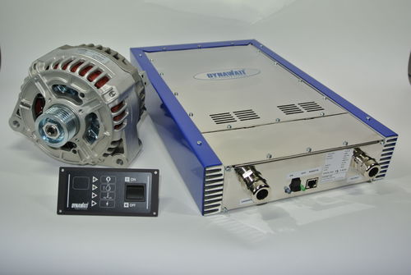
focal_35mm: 36
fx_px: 412
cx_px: 206
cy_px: 138
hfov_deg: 53.1
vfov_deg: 37.0
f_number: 4
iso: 110
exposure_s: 1/60
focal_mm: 13.6
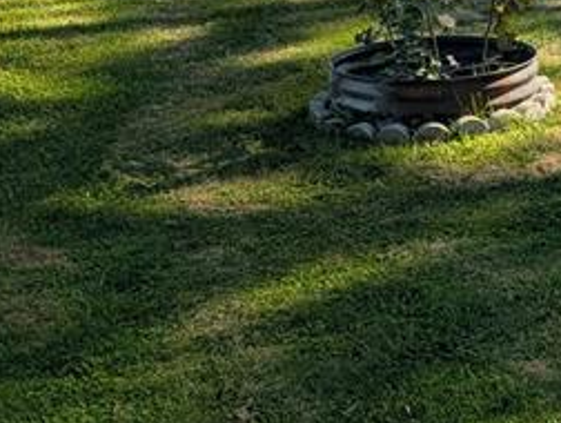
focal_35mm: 97
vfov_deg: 14.7
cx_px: 933
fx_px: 1575
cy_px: -102
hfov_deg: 17.4
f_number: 1.68
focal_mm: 6.9
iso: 21
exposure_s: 1/1095
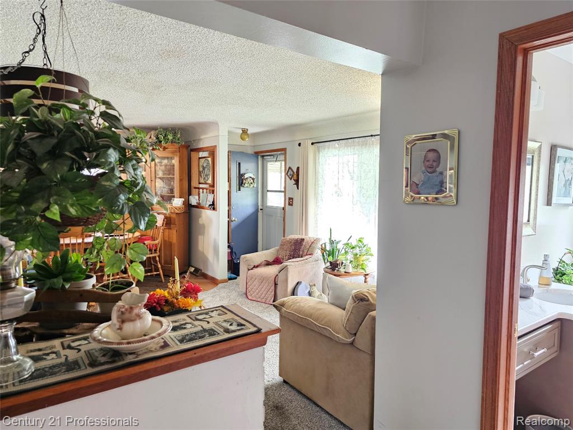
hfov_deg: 73.9
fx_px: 381
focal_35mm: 23
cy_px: 215
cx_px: 286
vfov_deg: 58.9
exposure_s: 1/24
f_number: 1.7
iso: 640
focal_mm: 6.3
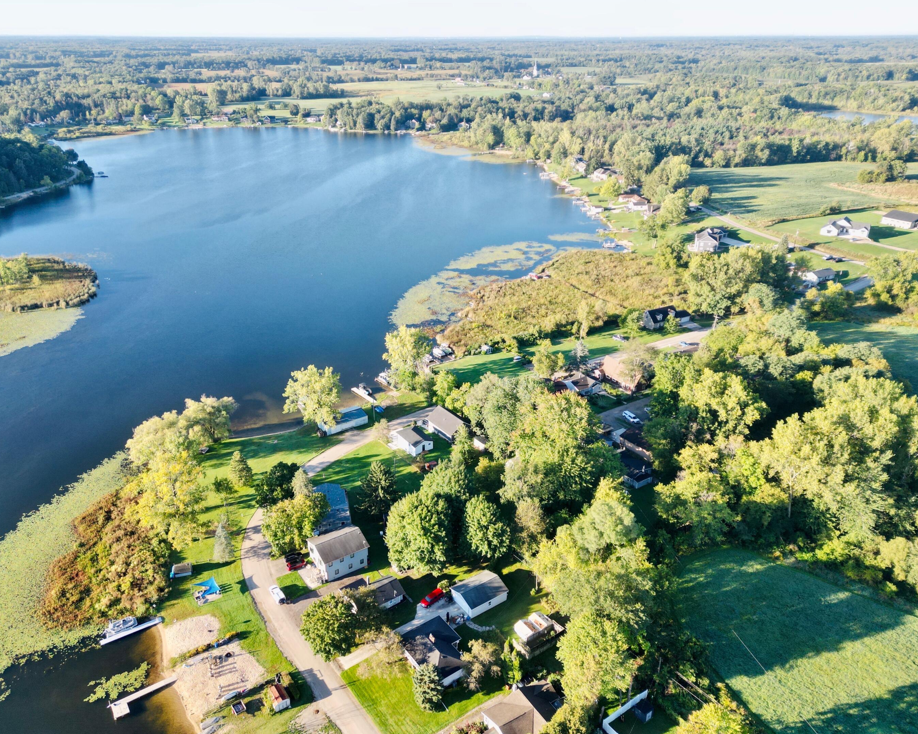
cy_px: 373
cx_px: 429
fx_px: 706
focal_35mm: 26
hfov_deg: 66.0
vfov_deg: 54.9
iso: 130
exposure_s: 1/800
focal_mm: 6.72
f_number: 1.7
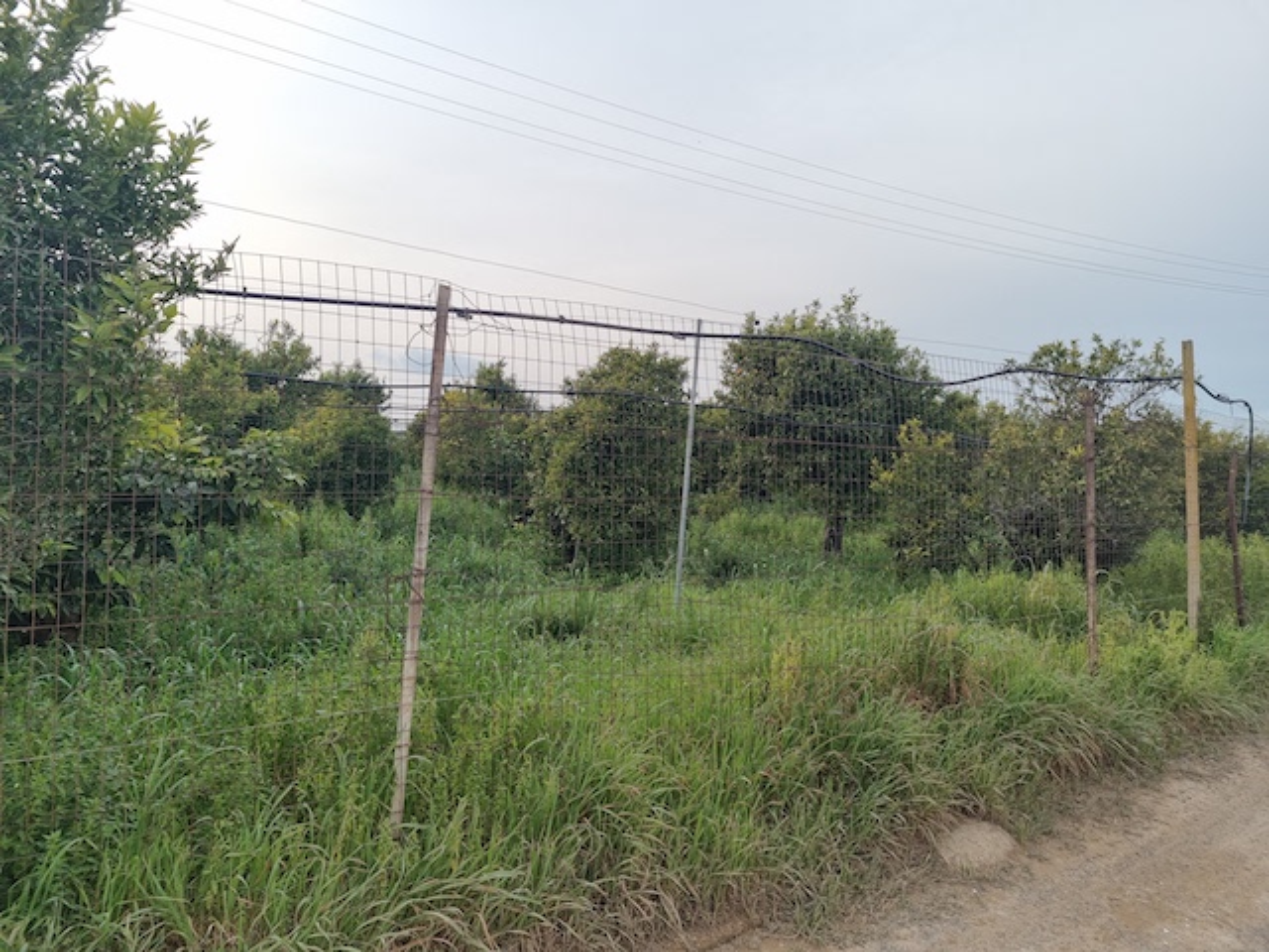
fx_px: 953
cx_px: 634
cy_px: 476
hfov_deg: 67.3
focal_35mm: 26
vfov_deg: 53.1
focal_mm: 5.4
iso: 50
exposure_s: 1/1534
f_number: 1.8
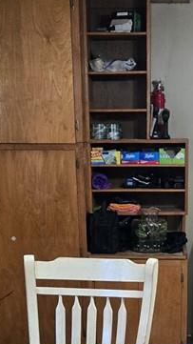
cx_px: 145
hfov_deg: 16.9
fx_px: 646
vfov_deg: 28.0
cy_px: 343
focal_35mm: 71
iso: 800
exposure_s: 1/120
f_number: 1.8
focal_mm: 5.4
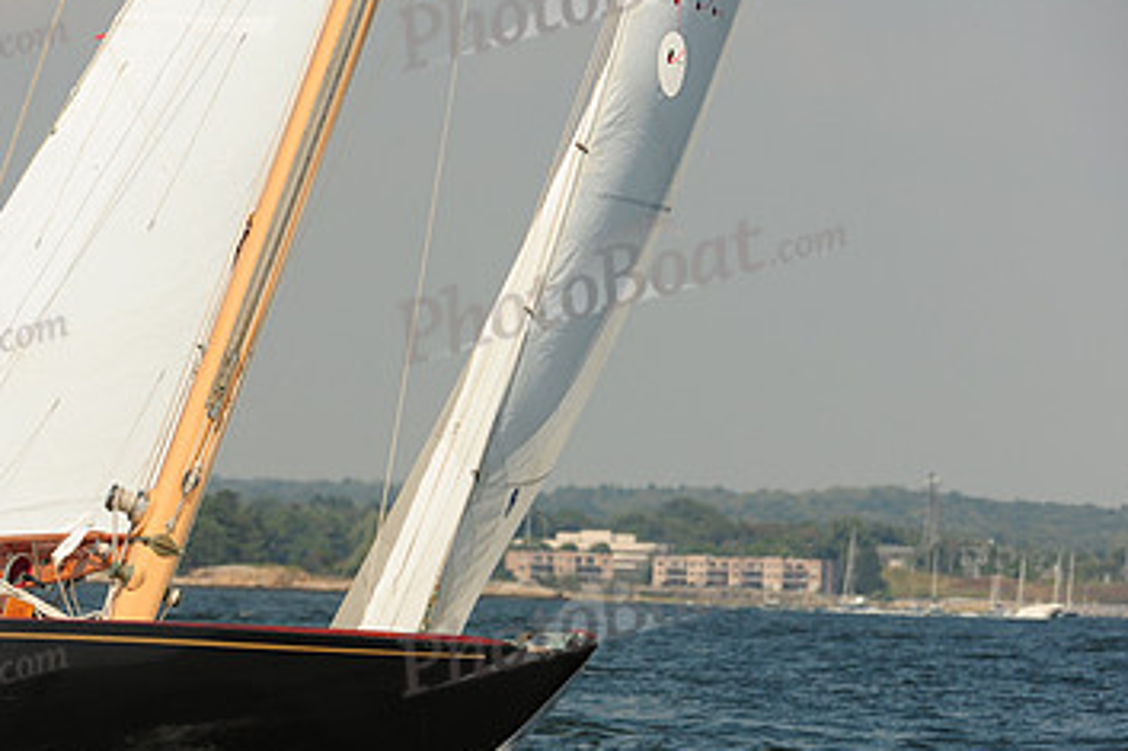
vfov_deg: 4.2
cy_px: 492
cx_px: 233
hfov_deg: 6.3
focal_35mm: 329
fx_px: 10303
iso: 320
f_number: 6.3
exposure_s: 1/1250
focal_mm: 200
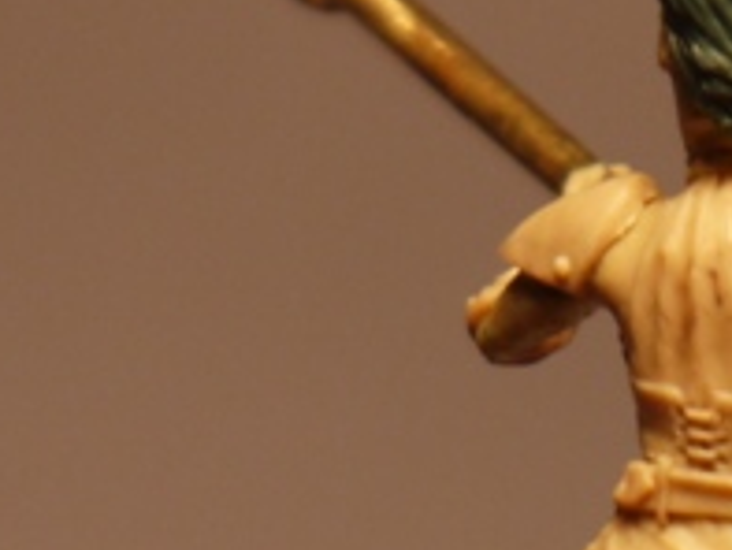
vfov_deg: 5.4
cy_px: 589
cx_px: 788
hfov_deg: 7.2
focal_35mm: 274
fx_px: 5798
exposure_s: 1/80
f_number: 5.3
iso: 200
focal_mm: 36
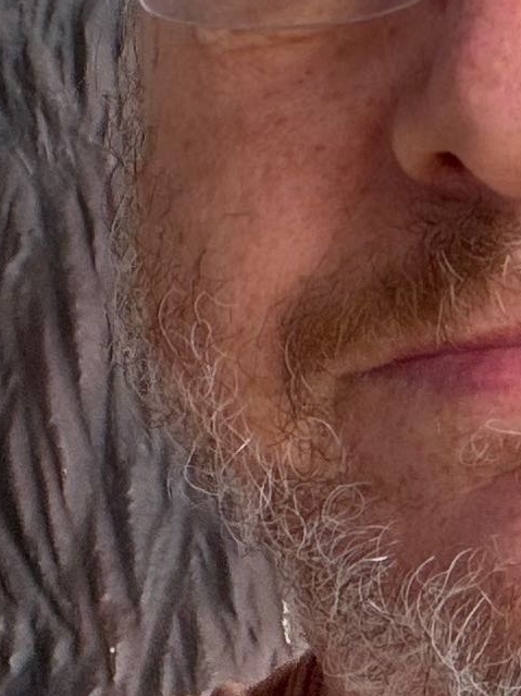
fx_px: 2911
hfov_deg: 10.1
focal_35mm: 145
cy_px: -730
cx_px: 535
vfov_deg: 12.0
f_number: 1.9
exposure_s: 1/166
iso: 80
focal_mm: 2.71
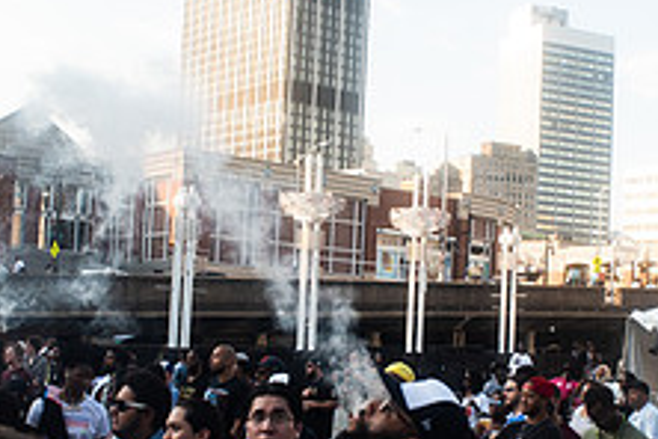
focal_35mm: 60
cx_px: 359
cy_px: 268
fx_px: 1097
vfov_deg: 22.6
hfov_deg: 33.4
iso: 200
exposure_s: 1/400
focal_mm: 20
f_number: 4.5
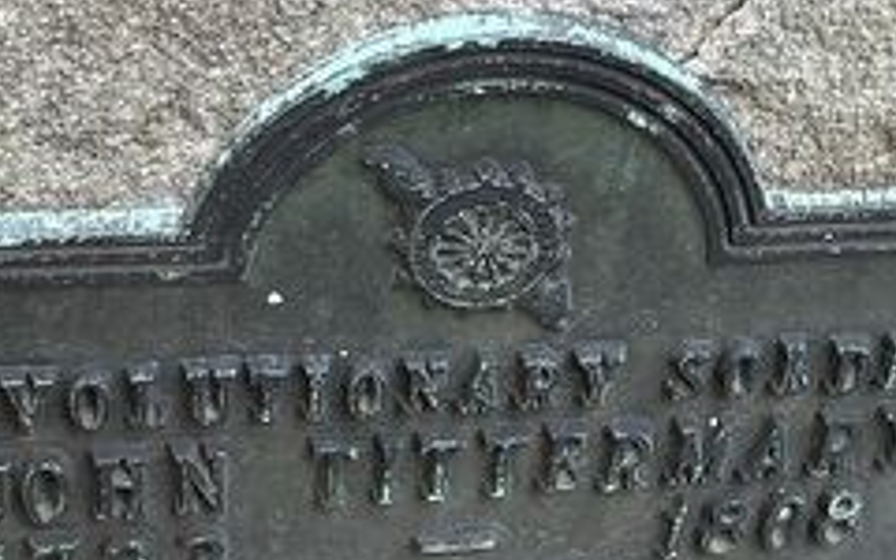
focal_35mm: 92
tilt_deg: -46.4
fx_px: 2247
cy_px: 623
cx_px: 631
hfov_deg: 22.4
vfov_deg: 13.9
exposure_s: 1/121
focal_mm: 5.1
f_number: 1.6
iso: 100
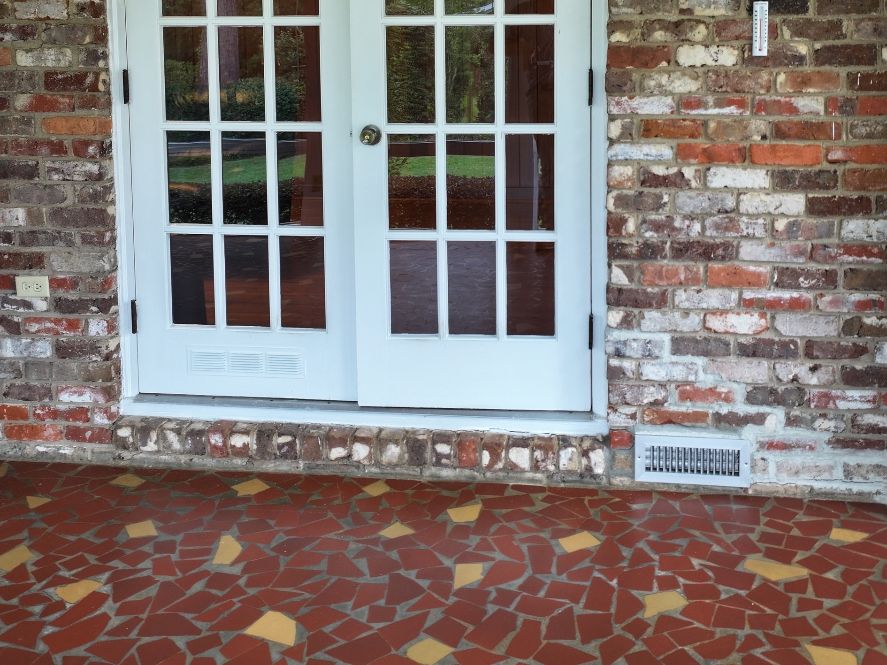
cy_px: 130
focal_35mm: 39
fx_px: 999
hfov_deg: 47.7
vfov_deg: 35.6
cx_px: 515
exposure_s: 1/25
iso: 120
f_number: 2.8
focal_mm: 12.29
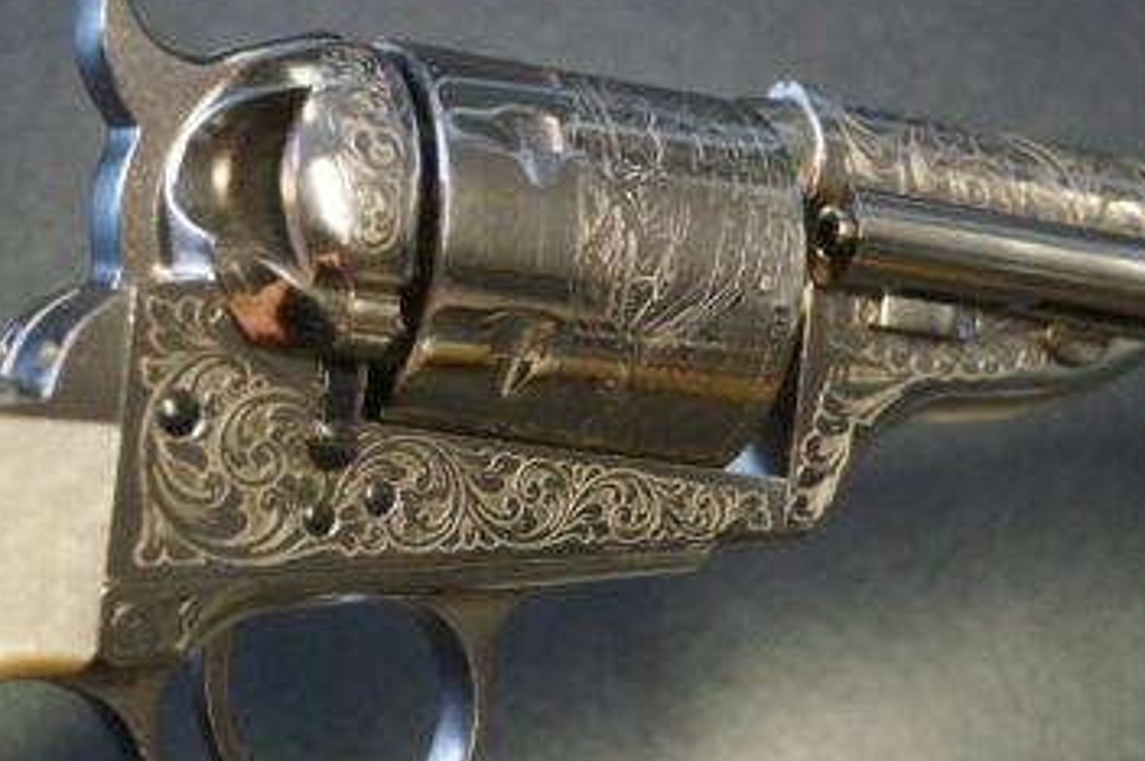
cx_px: 621
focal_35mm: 96
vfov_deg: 14.2
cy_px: 389
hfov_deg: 21.3
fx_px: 3050
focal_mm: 50
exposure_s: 1/125
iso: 3200
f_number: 5.6
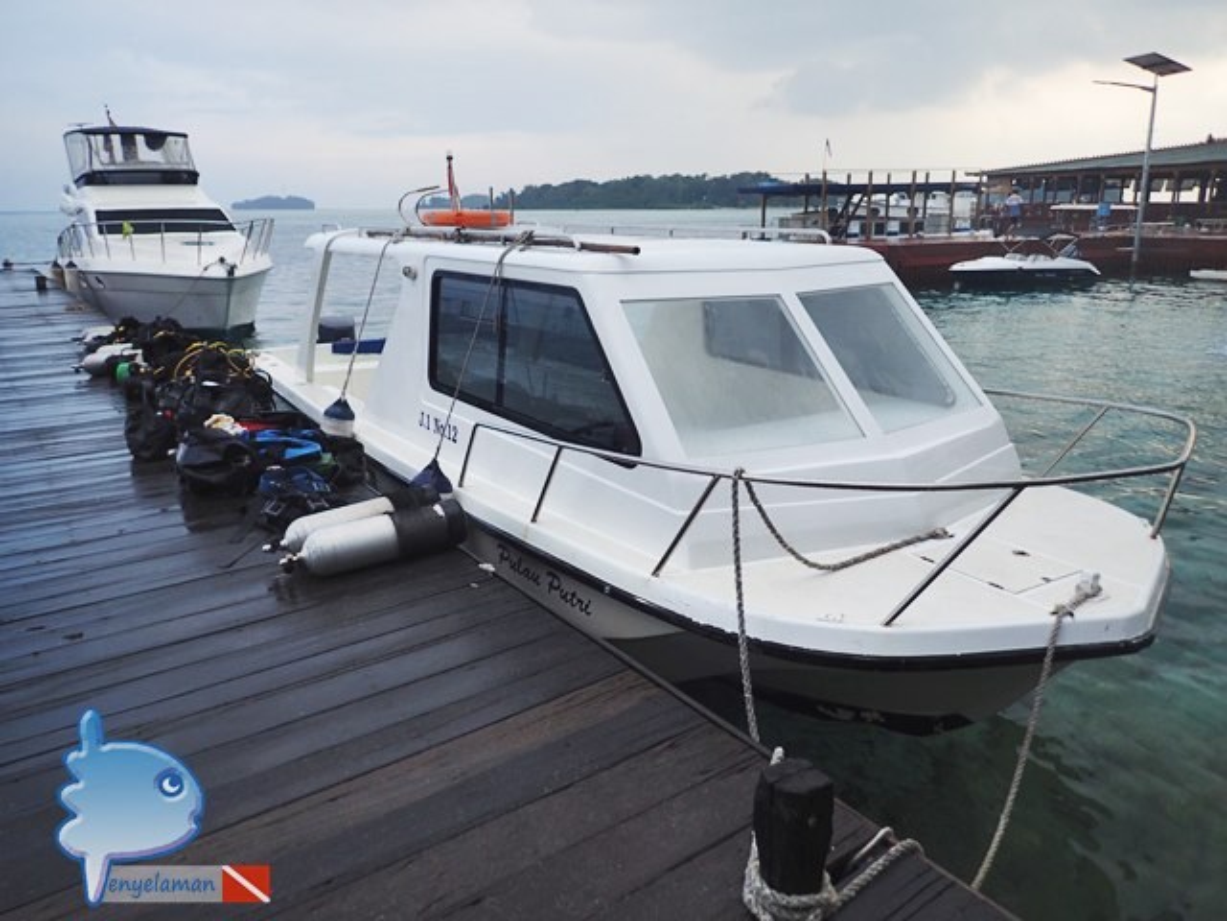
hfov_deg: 69.4
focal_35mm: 25
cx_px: 614
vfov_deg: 54.9
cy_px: 460
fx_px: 886
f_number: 2
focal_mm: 4.5
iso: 100
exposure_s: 1/320
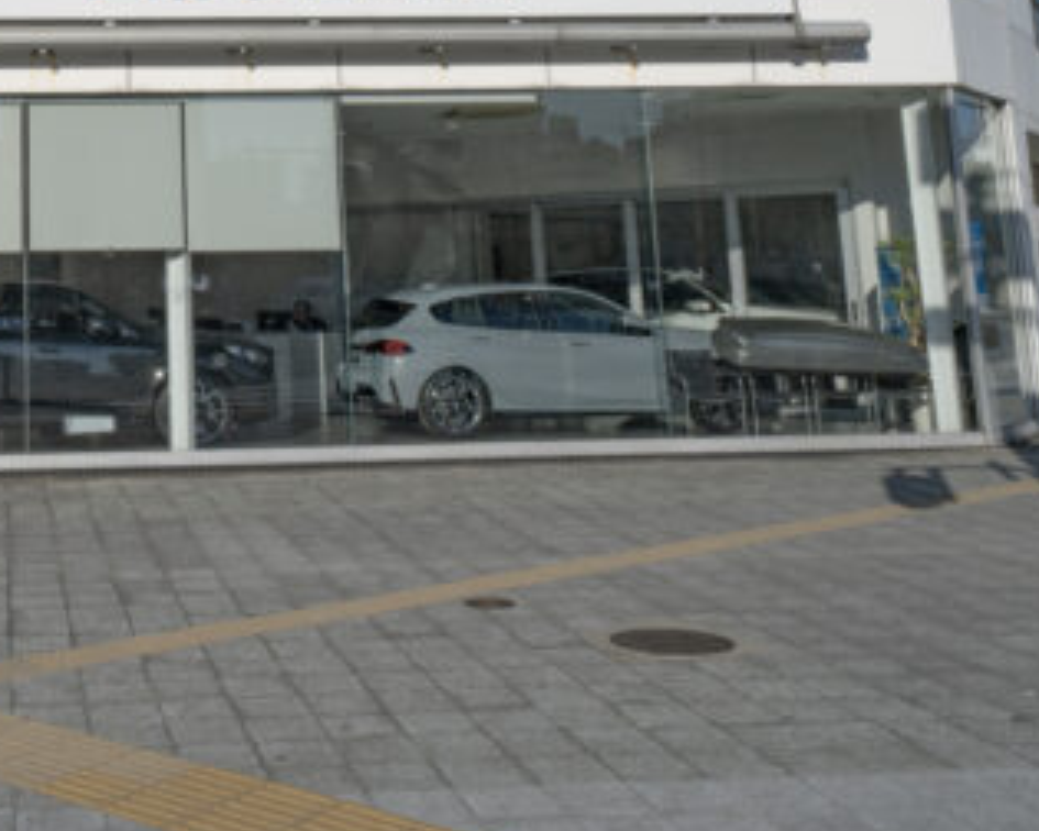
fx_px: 1476
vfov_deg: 29.7
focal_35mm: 48
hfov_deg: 36.4
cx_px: 109
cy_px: 30
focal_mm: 21
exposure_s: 1/200
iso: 100
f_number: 18
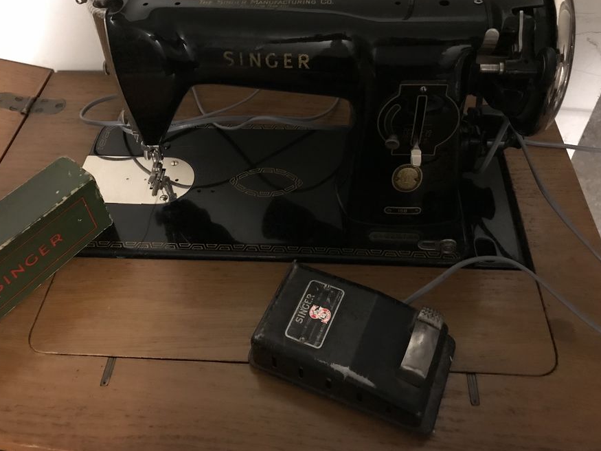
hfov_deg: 56.8
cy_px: 195
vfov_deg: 44.0
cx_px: 289
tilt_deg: -48.3
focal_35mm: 32
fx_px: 556
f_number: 1.8
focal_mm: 3.99
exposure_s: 1/4
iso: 125
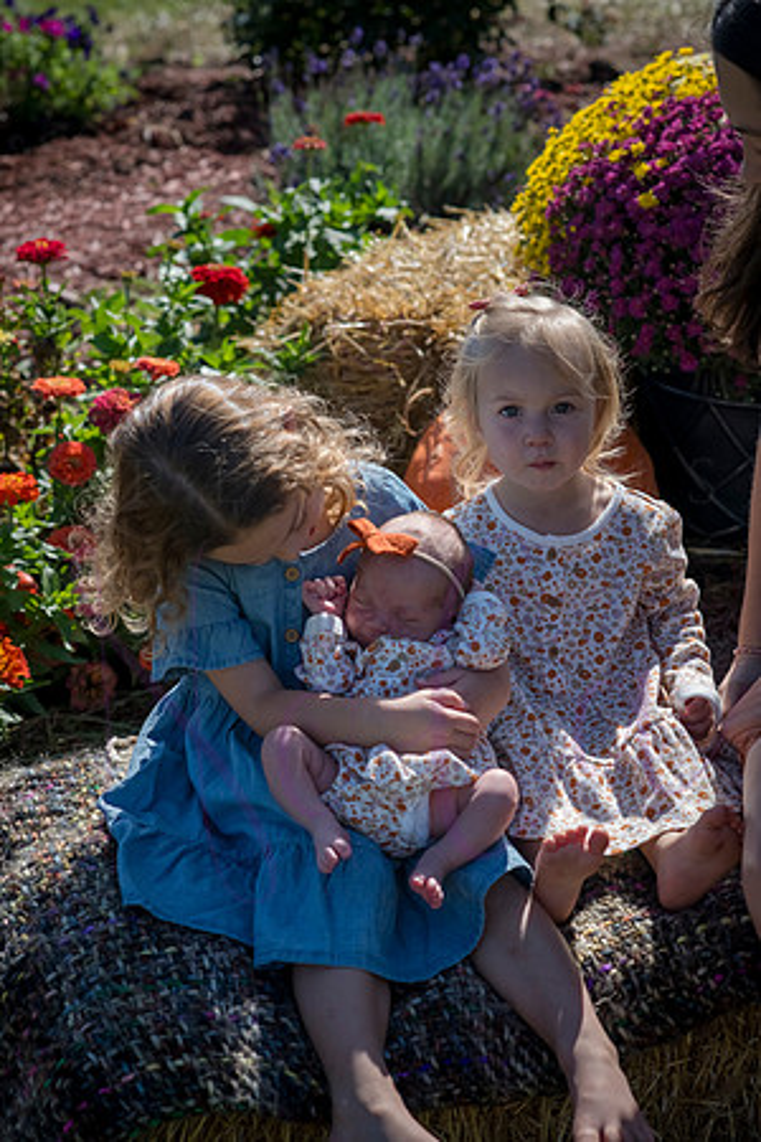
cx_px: 380
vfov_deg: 23.9
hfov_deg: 16.1
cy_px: 571
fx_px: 2695
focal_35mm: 85
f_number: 6.3
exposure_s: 1/1250
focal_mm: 85
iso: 400
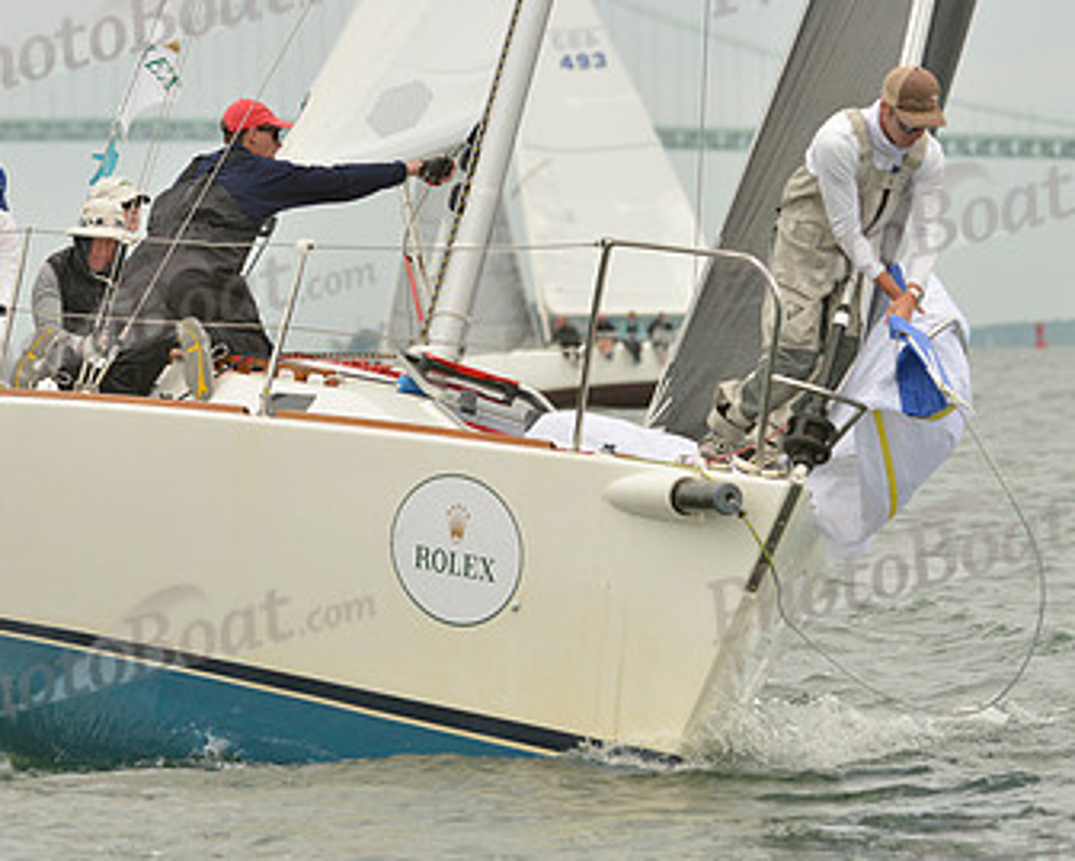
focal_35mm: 324
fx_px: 10311
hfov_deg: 6.0
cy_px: 440
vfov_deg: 4.8
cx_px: 544
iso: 400
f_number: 5
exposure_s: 1/1250
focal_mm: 200
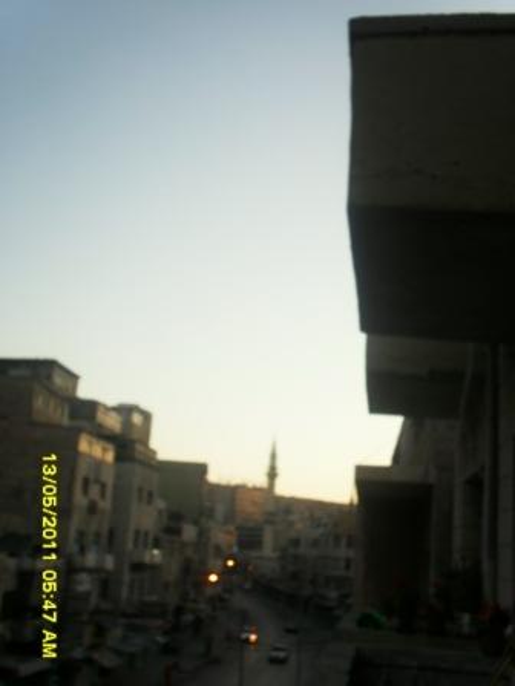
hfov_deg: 40.7
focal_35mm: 35
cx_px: 258
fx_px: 694
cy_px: 343
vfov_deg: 52.6
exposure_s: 1/125
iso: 100
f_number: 3.2
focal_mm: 6.3
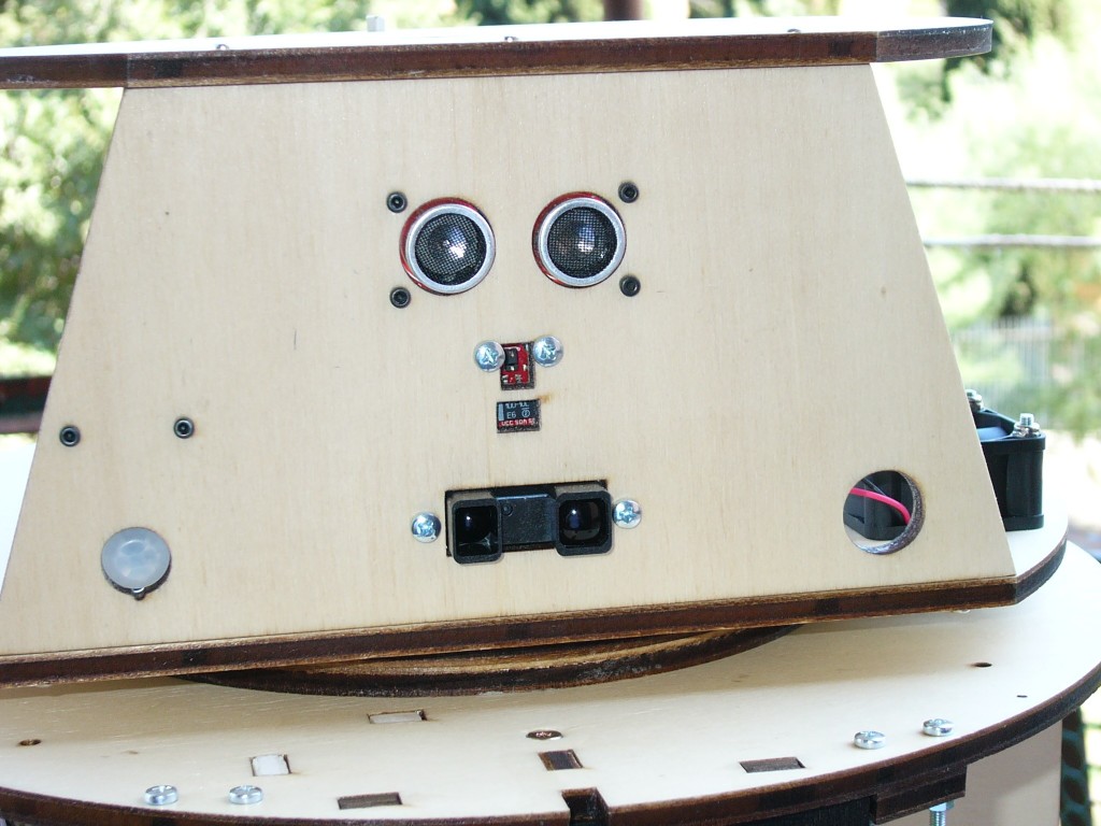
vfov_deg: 21.0
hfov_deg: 27.8
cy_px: 413
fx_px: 2226
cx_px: 550
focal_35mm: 70
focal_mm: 11.6
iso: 100
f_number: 4
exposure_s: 1/60
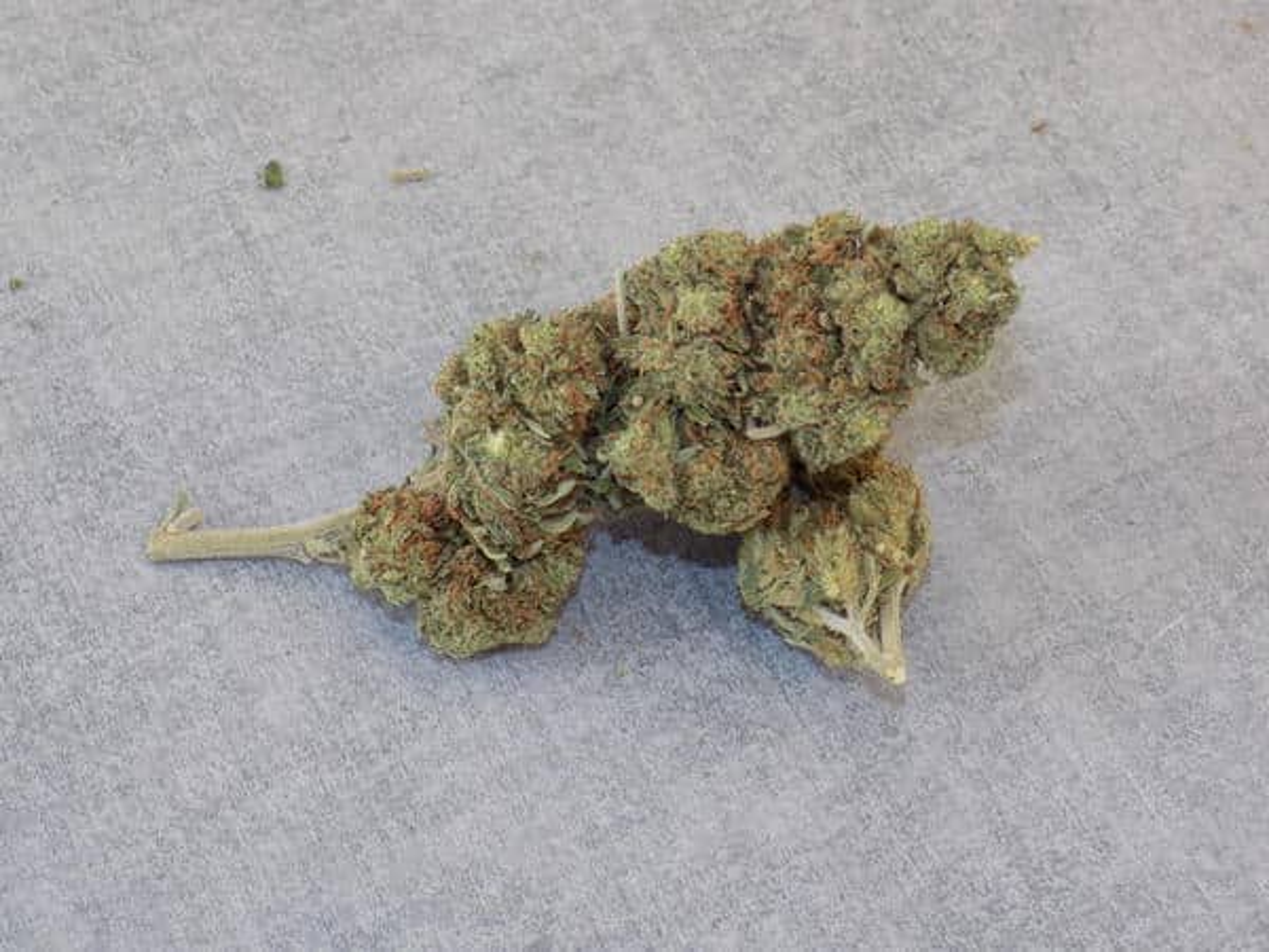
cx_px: 634
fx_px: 2859
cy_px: 476
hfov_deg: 25.0
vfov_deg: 18.9
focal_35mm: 78
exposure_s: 1/30
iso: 250
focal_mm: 13.9
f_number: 4.3
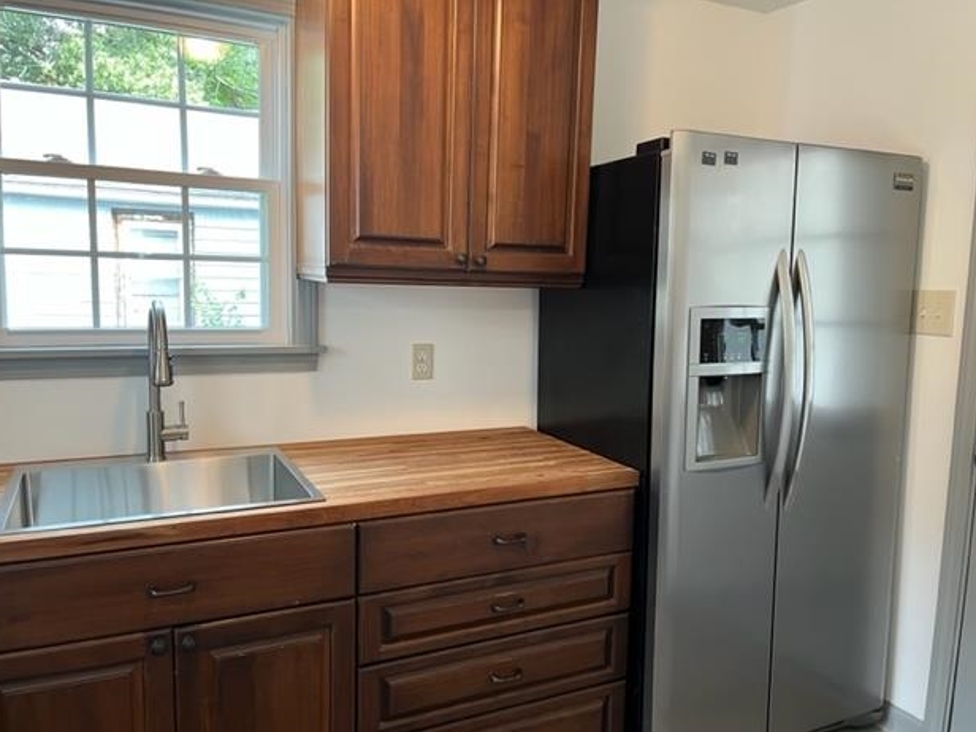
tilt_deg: -6.7
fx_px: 761
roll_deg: -1.1
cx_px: 486
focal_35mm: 27
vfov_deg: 51.3
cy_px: 379
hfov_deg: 65.3
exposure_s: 1/60
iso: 80
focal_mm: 5.1
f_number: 1.6
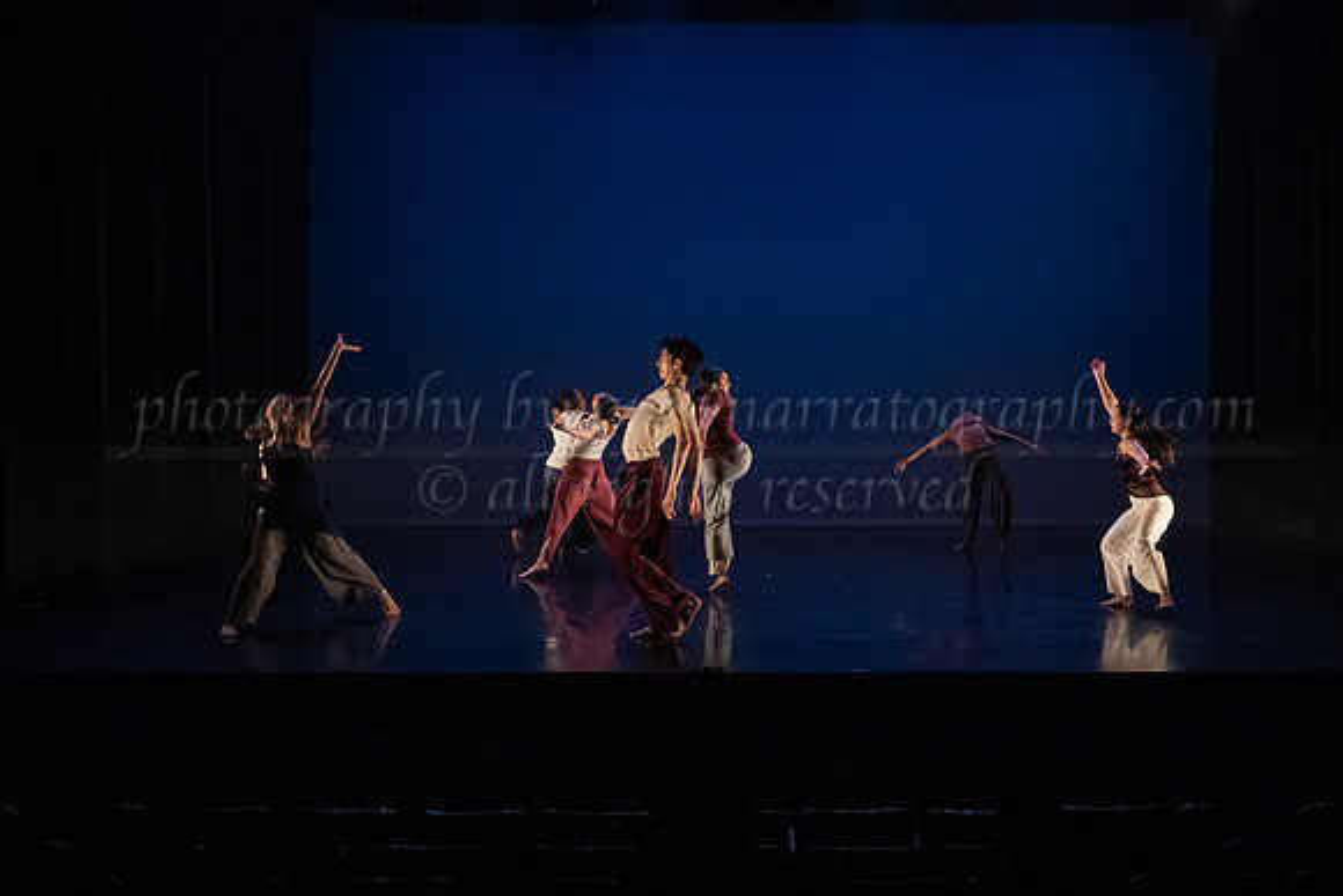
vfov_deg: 26.3
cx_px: 803
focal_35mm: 51
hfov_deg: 38.4
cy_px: 448
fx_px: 1918
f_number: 3.5
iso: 4000
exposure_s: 1/400
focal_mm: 43
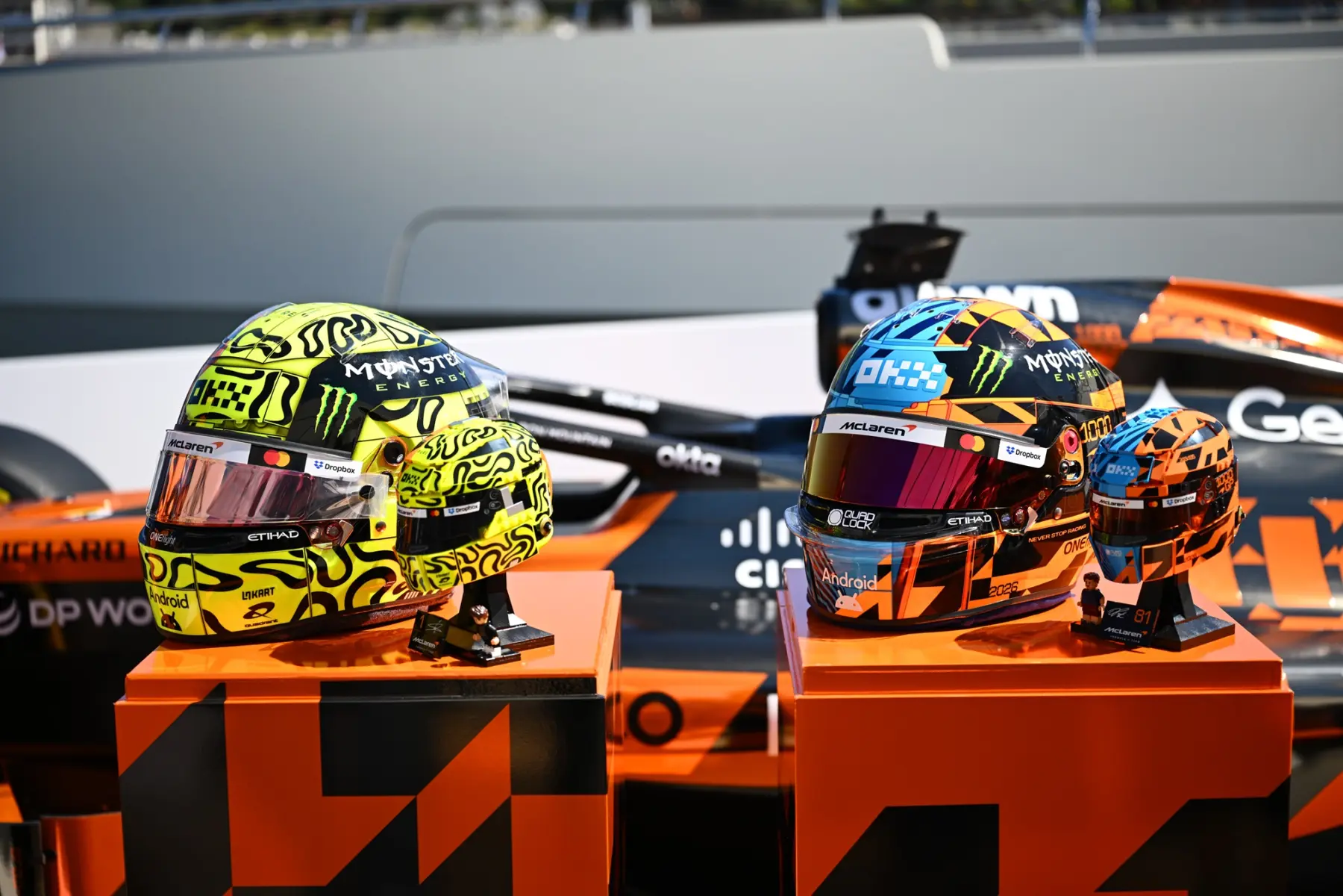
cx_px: 672
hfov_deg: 41.9
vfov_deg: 28.6
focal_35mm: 47
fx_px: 1753
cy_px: 448
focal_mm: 47
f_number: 2.8
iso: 200
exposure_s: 1/2500
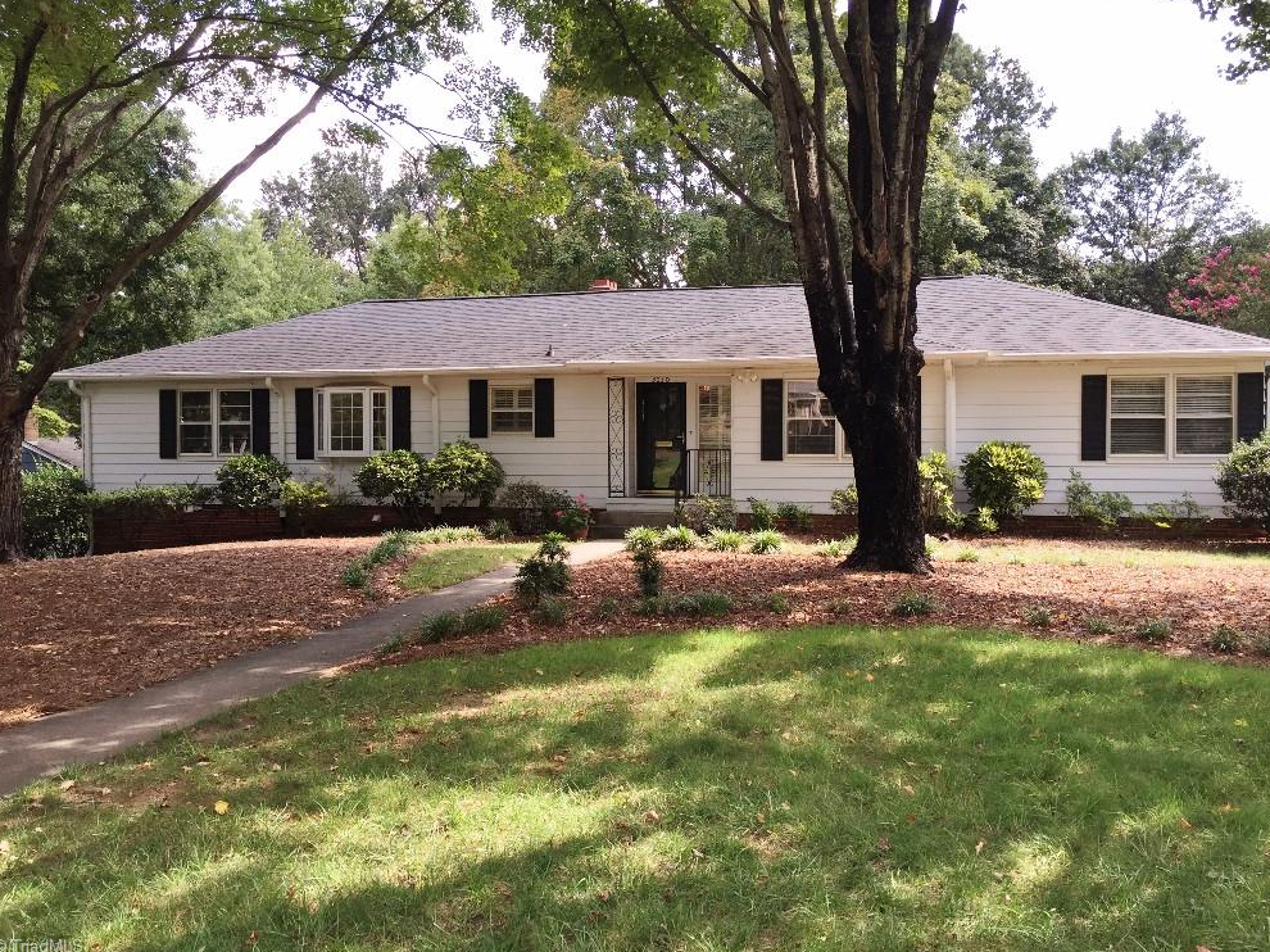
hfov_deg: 60.0
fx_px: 1100
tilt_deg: -1.4
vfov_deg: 46.8
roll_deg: +0.3
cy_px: 466
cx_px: 648
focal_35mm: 30
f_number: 2.2
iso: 32
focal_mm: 4.15
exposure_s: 1/183
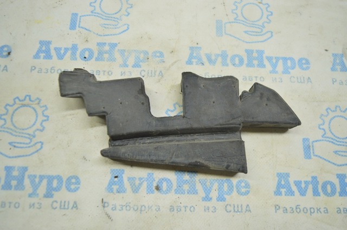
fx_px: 303
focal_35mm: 32
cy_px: 115
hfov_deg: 59.6
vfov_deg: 41.6
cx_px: 174
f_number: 3.8
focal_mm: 21
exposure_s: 1/40
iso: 400
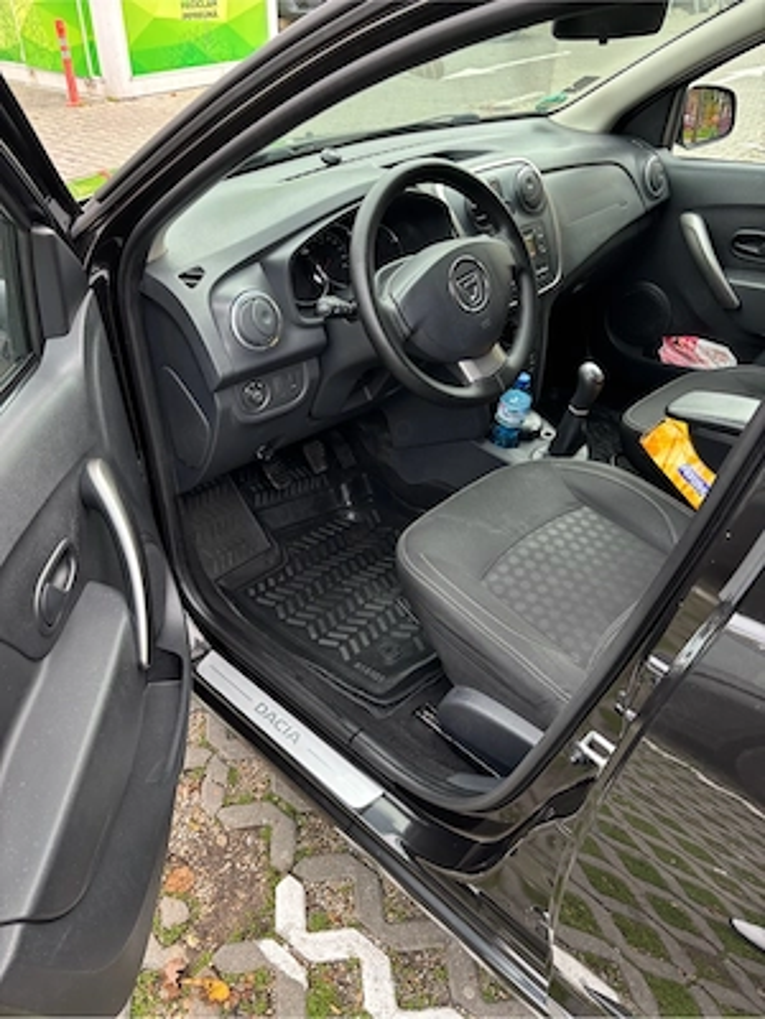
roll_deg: -0.4
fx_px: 766
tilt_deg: -36.7
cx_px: 382
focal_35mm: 26
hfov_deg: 53.1
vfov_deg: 67.3
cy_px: 510
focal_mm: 5.96
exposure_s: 1/121
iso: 80
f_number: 1.6
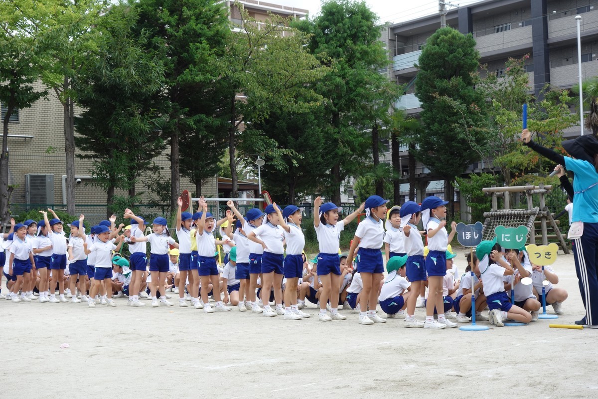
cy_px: 200
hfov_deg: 37.5
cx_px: 299
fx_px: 880
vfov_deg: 25.5
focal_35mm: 53
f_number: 5.6
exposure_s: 1/250
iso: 125
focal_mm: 19.75
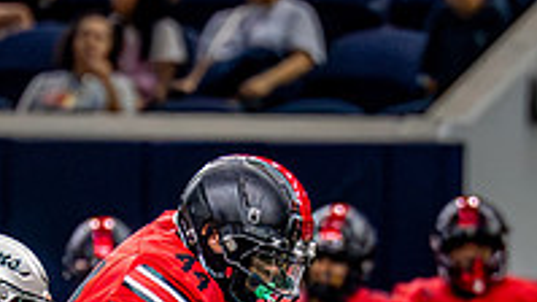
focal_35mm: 1293
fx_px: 18414
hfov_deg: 1.7
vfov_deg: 0.9
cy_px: 453
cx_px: 259
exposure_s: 1/2000
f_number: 2.8
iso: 5000
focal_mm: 200
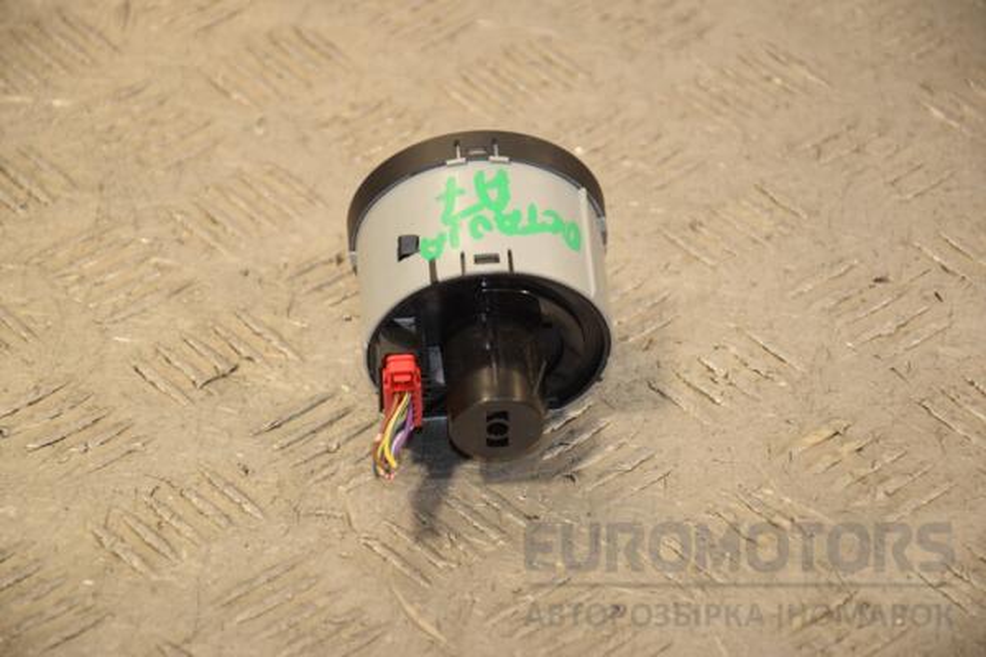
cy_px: 328
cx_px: 493
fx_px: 4313
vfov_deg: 8.7
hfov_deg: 13.0
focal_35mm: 158
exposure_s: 1/200
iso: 800
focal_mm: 105
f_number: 6.3
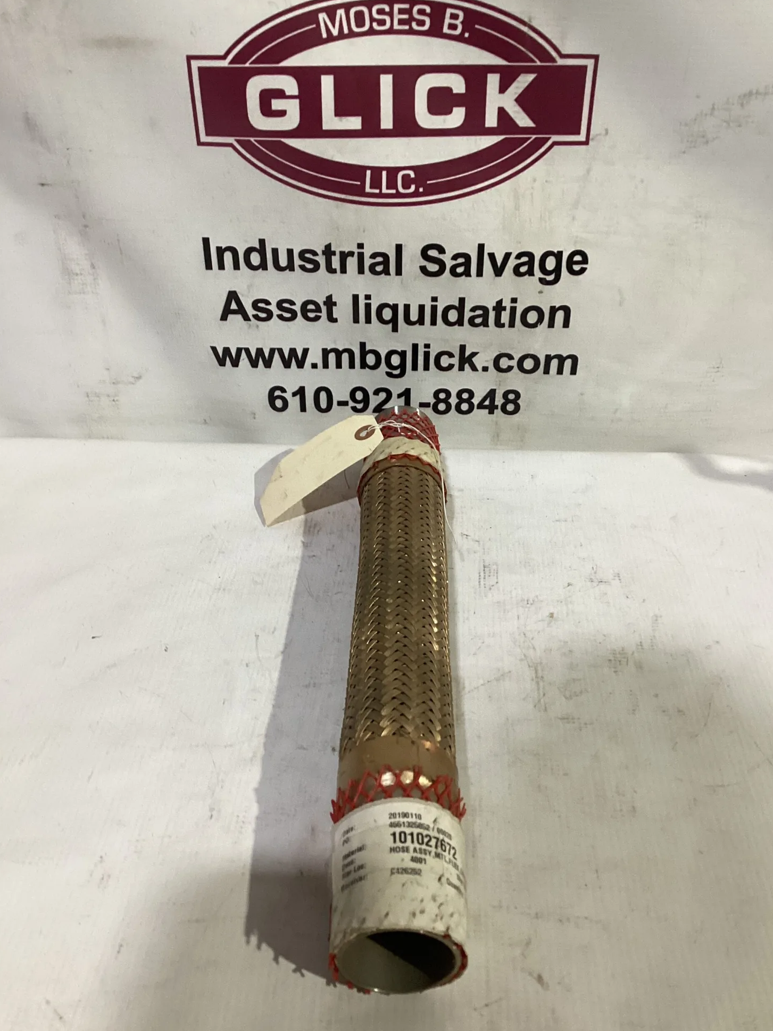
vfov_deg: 56.8
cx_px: 394
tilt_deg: -33.4
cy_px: 524
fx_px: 953
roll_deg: +1.4
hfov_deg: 44.1
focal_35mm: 32
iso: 200
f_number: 2.4
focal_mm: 3.3
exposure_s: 1/50
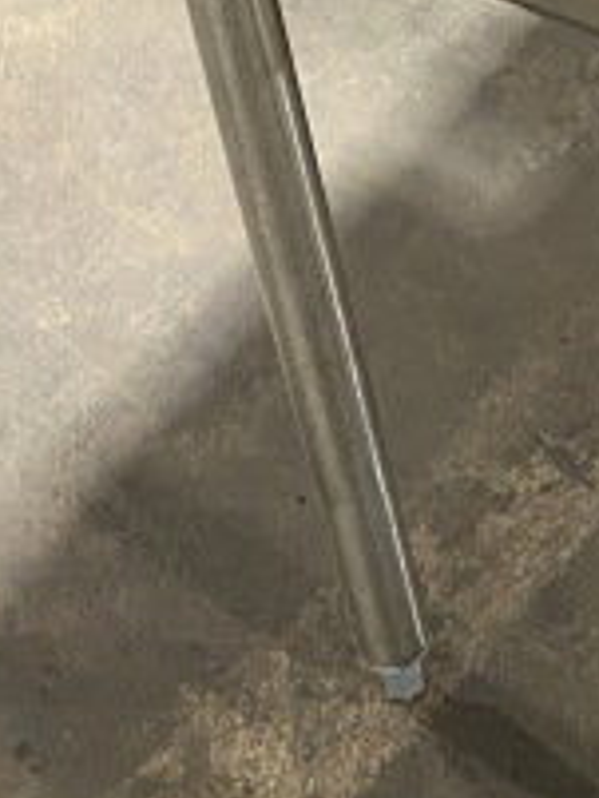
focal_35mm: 105
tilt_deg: -35.1
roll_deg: -0.3
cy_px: -466
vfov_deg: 16.7
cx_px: 690
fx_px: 2420
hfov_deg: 13.8
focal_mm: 4.25
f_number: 1.8
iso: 500
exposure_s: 1/60
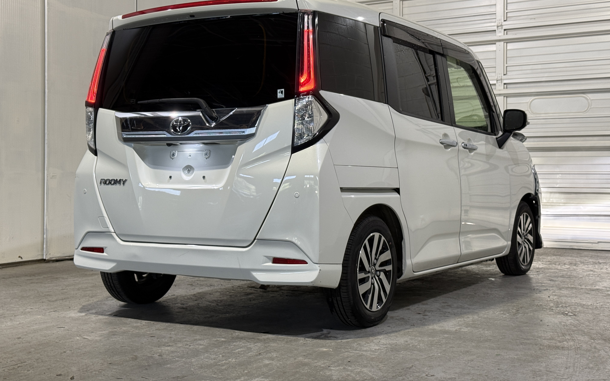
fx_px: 848
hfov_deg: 39.6
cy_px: 164
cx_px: 305
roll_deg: +0.4
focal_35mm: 51
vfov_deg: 25.3
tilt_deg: +0.9
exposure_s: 1/60
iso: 80
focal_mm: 6.76
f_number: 1.78
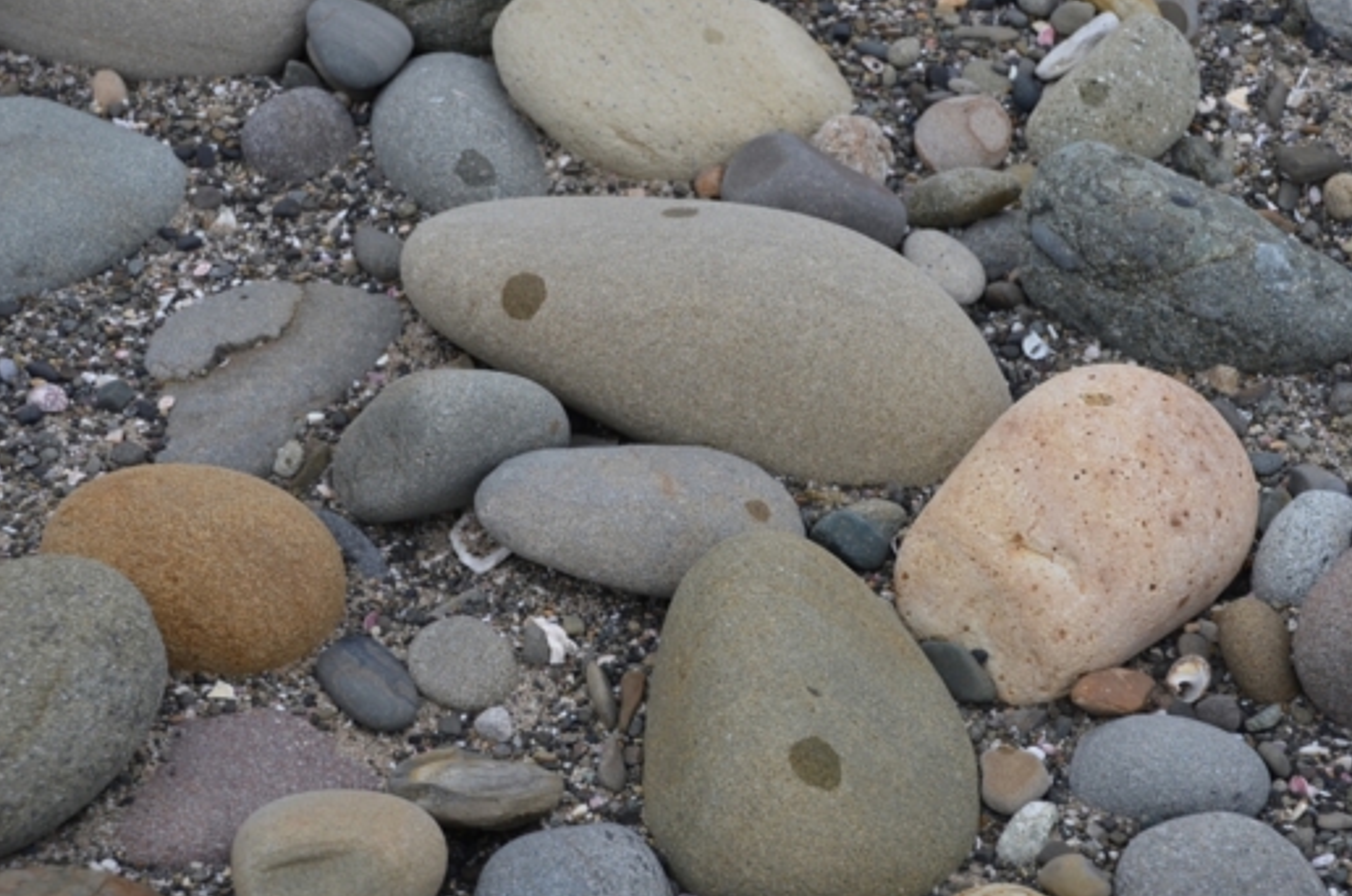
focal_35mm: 122
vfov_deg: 11.2
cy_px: 512
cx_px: 770
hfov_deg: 16.8
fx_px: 4573
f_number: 8
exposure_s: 1/250
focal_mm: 70
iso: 200
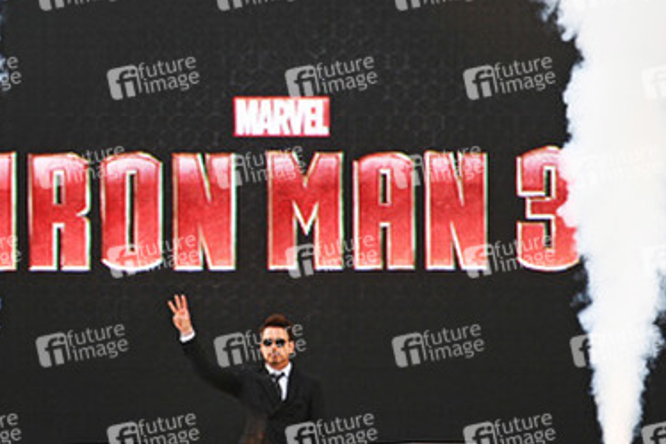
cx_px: 283
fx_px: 6675
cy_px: 212
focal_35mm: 361
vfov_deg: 3.8
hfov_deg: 5.7
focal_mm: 200
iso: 320
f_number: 5.6
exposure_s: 1/200
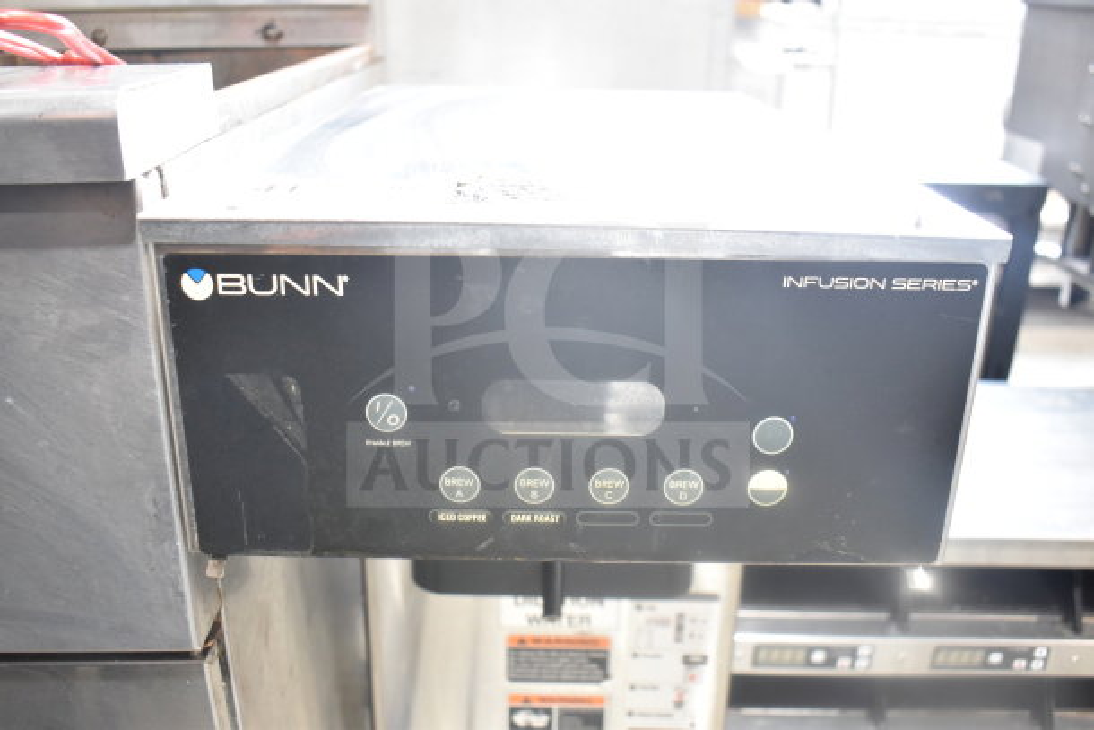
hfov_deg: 57.2
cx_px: 547
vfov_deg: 40.0
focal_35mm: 33
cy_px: 365
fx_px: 1003
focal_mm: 22
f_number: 3.8
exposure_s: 1/30
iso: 1000
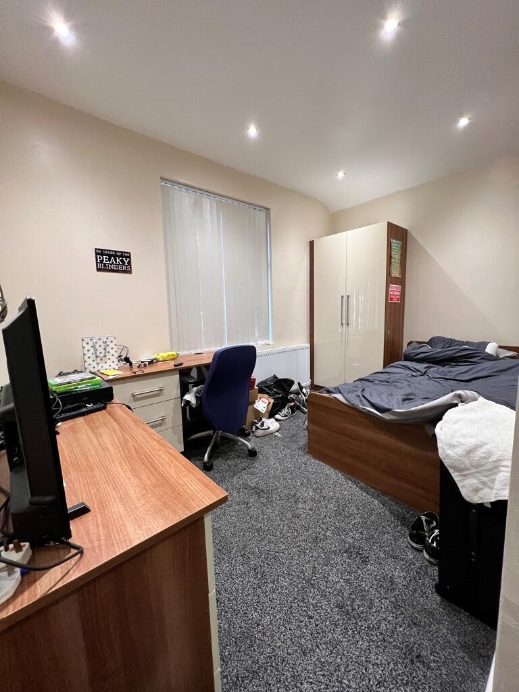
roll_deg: +1.6
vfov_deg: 106.2
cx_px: 260
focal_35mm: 13
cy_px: 346
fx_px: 260
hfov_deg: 89.9
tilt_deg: -8.8
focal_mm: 1.57
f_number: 1.8
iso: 250
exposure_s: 1/50
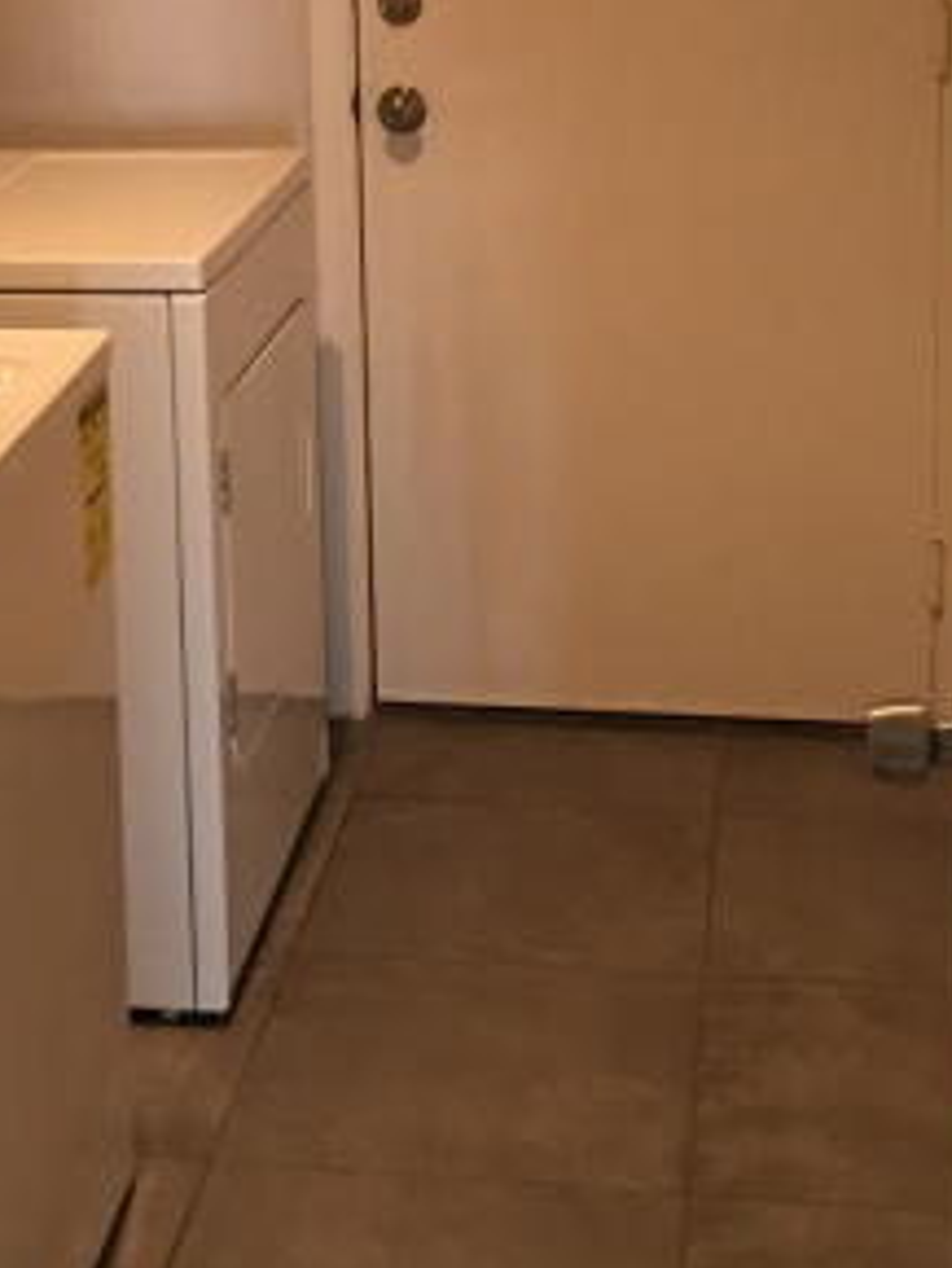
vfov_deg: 24.9
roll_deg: +2.8
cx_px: 241
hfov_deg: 19.0
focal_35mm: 77
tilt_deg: -10.9
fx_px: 2821
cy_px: 263
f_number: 2.2
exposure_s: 1/15
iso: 80
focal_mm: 4.15
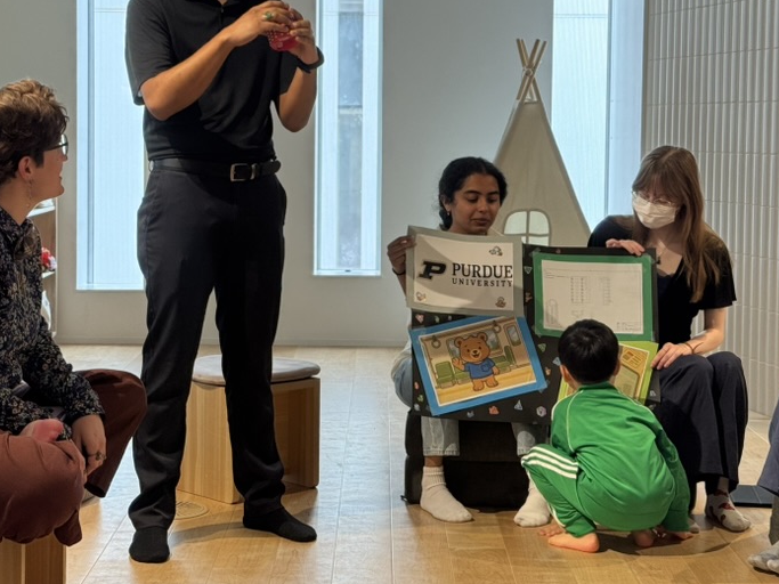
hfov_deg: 27.0
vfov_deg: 20.4
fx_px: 1620
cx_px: 376
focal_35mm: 72
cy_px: 205
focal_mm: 6.76
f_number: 1.78
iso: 125
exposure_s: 1/59
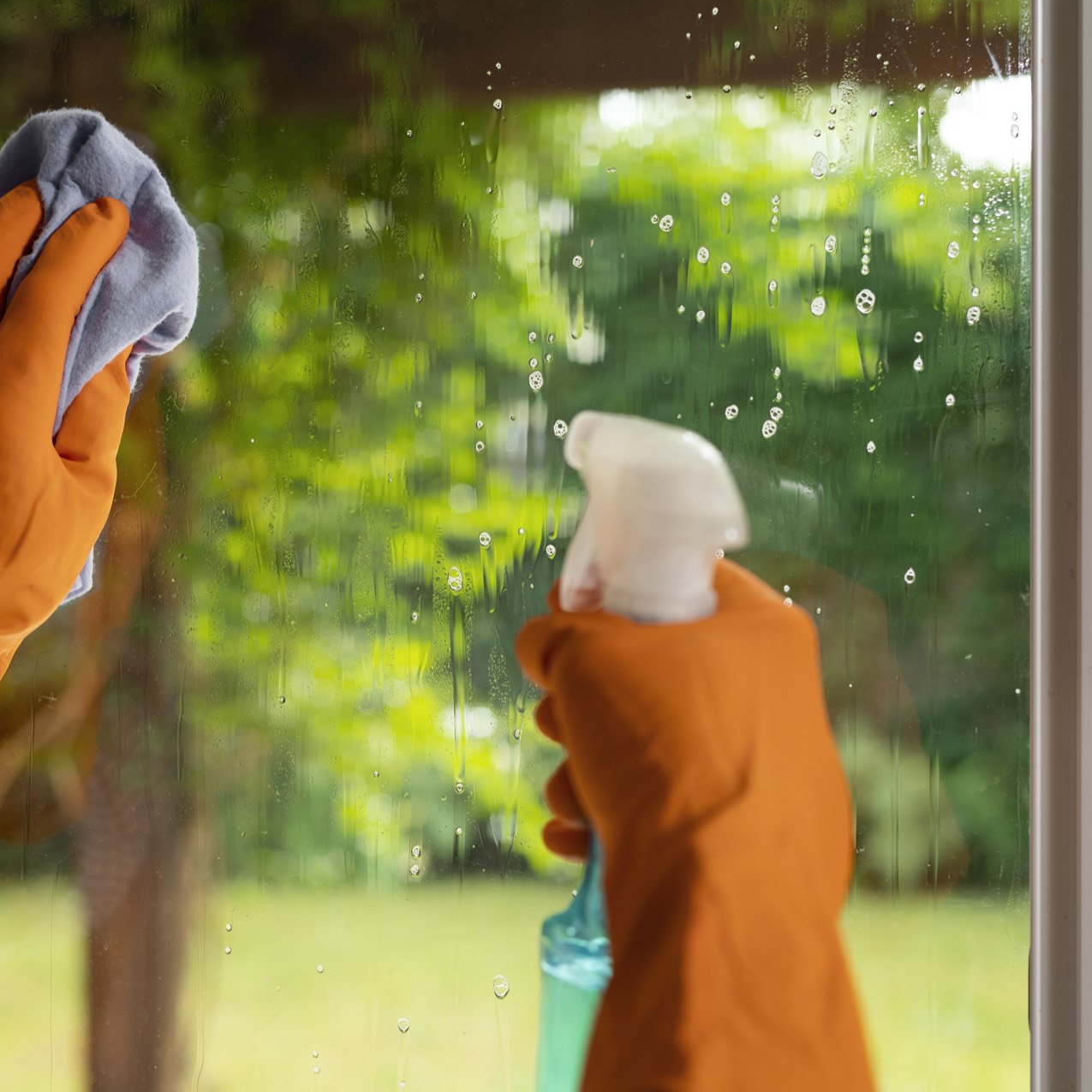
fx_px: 2284
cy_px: 544
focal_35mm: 64
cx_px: 439
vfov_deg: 26.9
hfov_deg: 26.8
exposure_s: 1/125
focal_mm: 50
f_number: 3.5
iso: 160
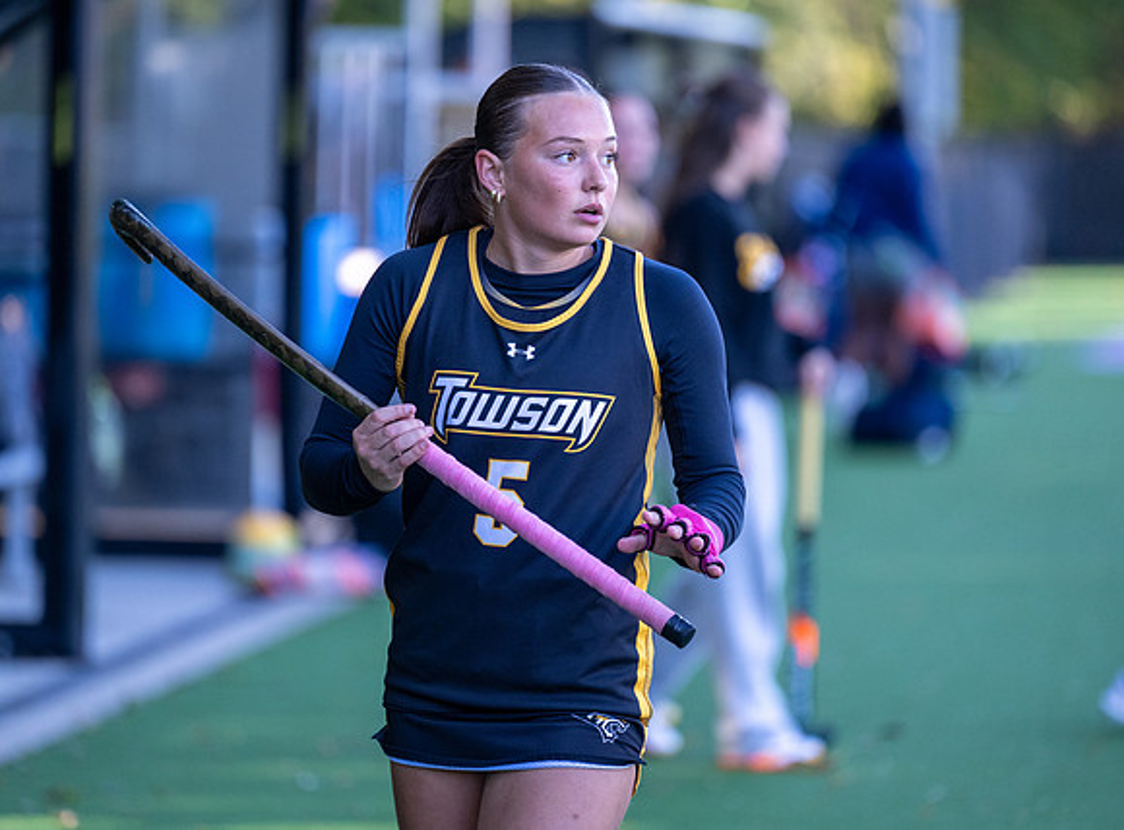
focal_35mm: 247
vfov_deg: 6.0
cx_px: 533
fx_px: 7975
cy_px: 370
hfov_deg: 8.1
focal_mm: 200
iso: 1100
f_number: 2.8
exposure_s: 1/1250
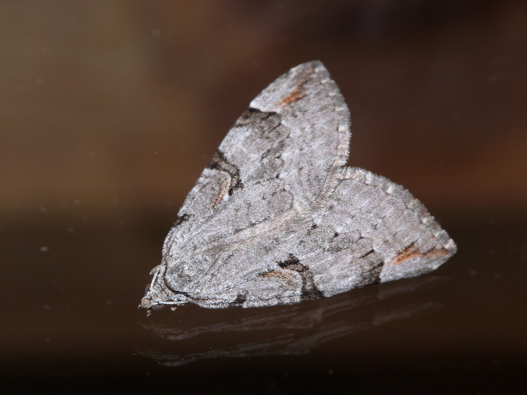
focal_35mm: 281
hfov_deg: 7.0
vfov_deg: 5.3
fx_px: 4279
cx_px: 264
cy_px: 198
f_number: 11
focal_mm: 59.5
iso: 100
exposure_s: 1/640
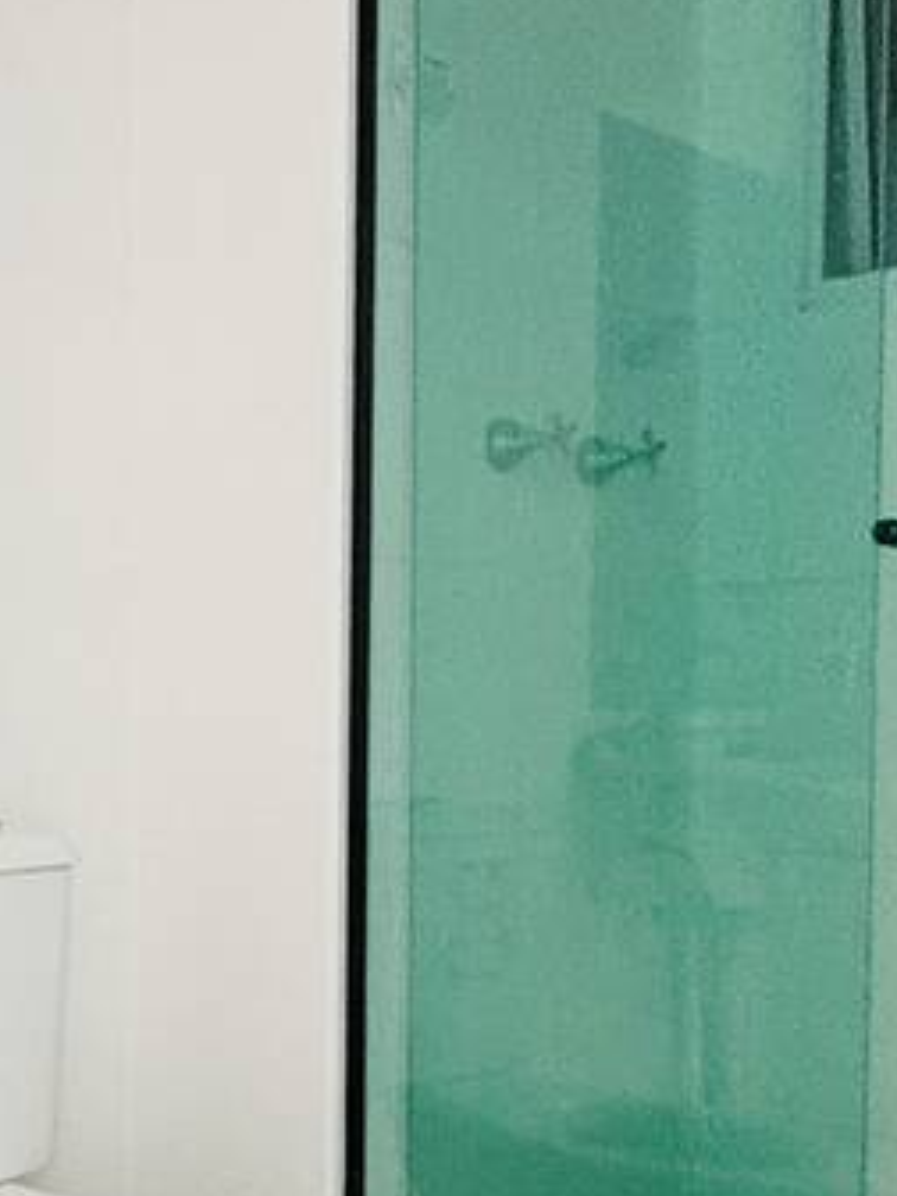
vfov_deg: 41.7
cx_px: -185
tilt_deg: -1.2
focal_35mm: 45
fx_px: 1555
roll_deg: +0.1
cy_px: 758
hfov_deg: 28.0
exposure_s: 1/60
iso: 640
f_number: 2.2
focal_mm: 2.22
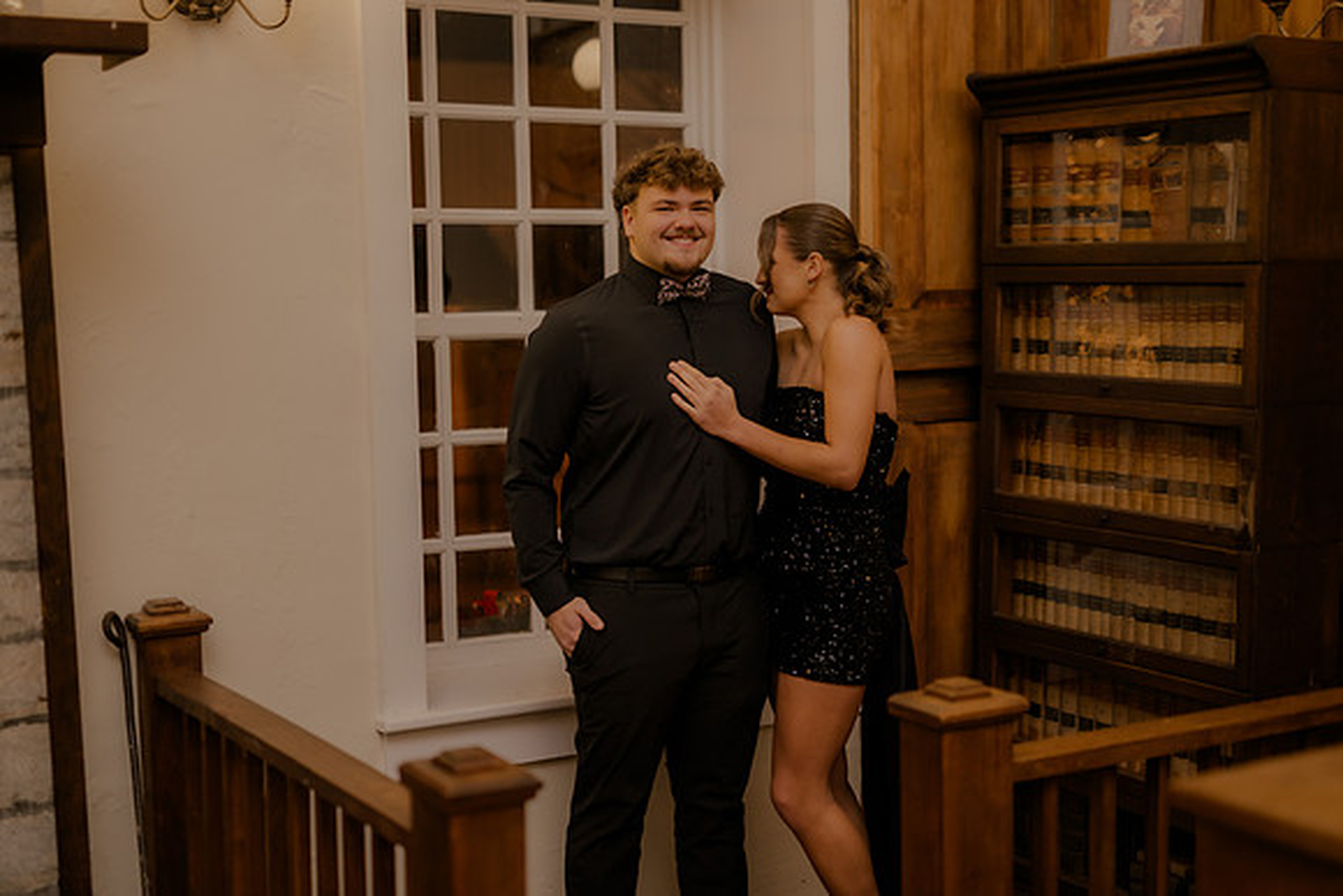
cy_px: 448
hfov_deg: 39.6
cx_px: 672
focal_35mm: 50
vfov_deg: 27.0
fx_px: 1866
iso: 320
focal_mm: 50
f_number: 1.4
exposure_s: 1/200
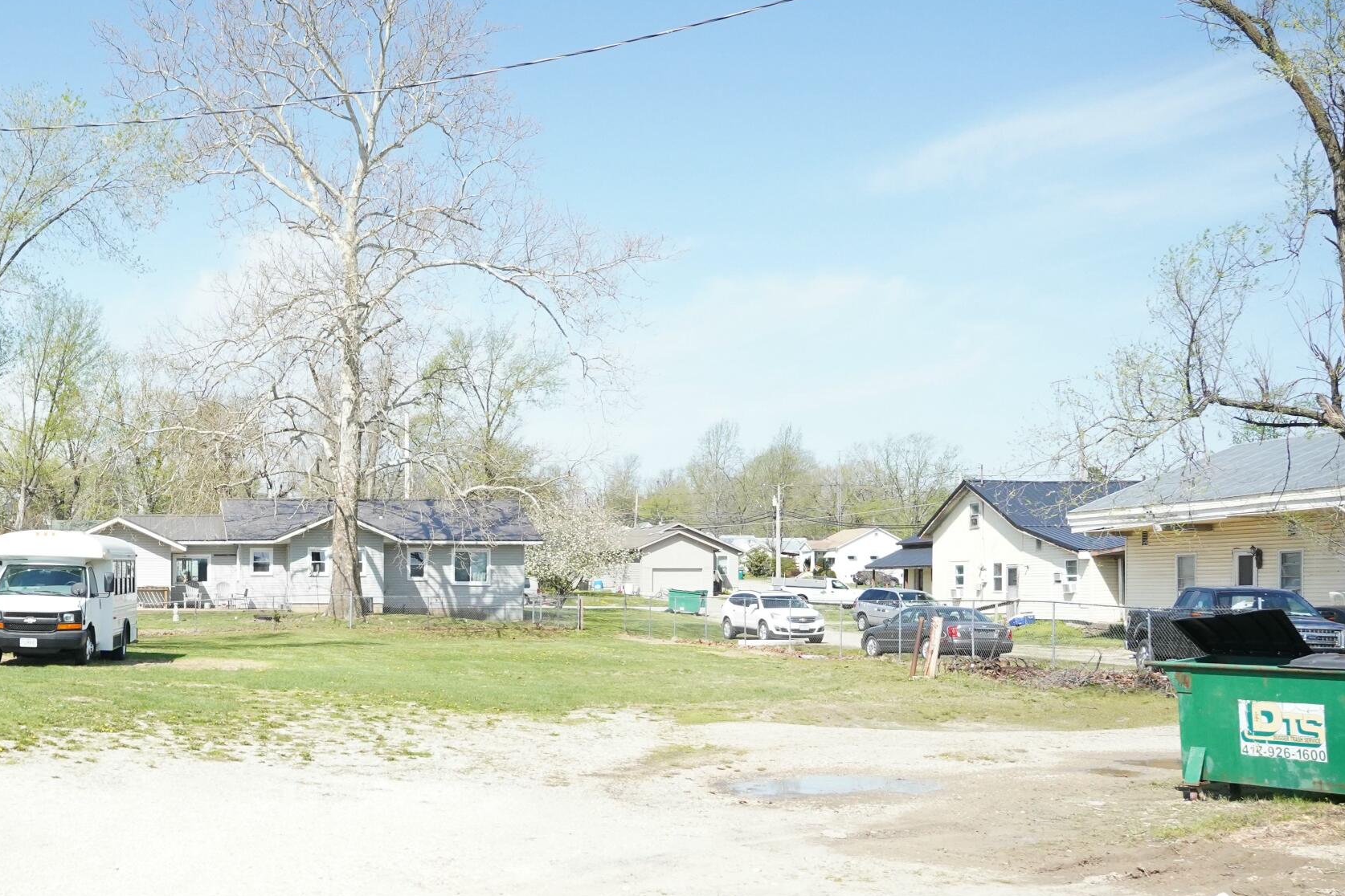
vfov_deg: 30.9
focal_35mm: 43
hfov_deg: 42.0
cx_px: 148
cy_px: 604
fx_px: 1606
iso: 3200
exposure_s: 1/8000
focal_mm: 24
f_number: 5
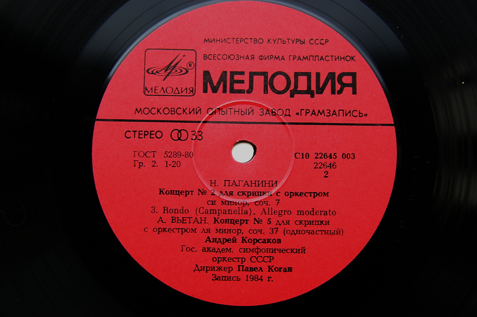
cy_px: 158
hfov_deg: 37.9
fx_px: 695
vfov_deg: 25.7
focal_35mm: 52
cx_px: 238
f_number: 3.5
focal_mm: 35
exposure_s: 1/45
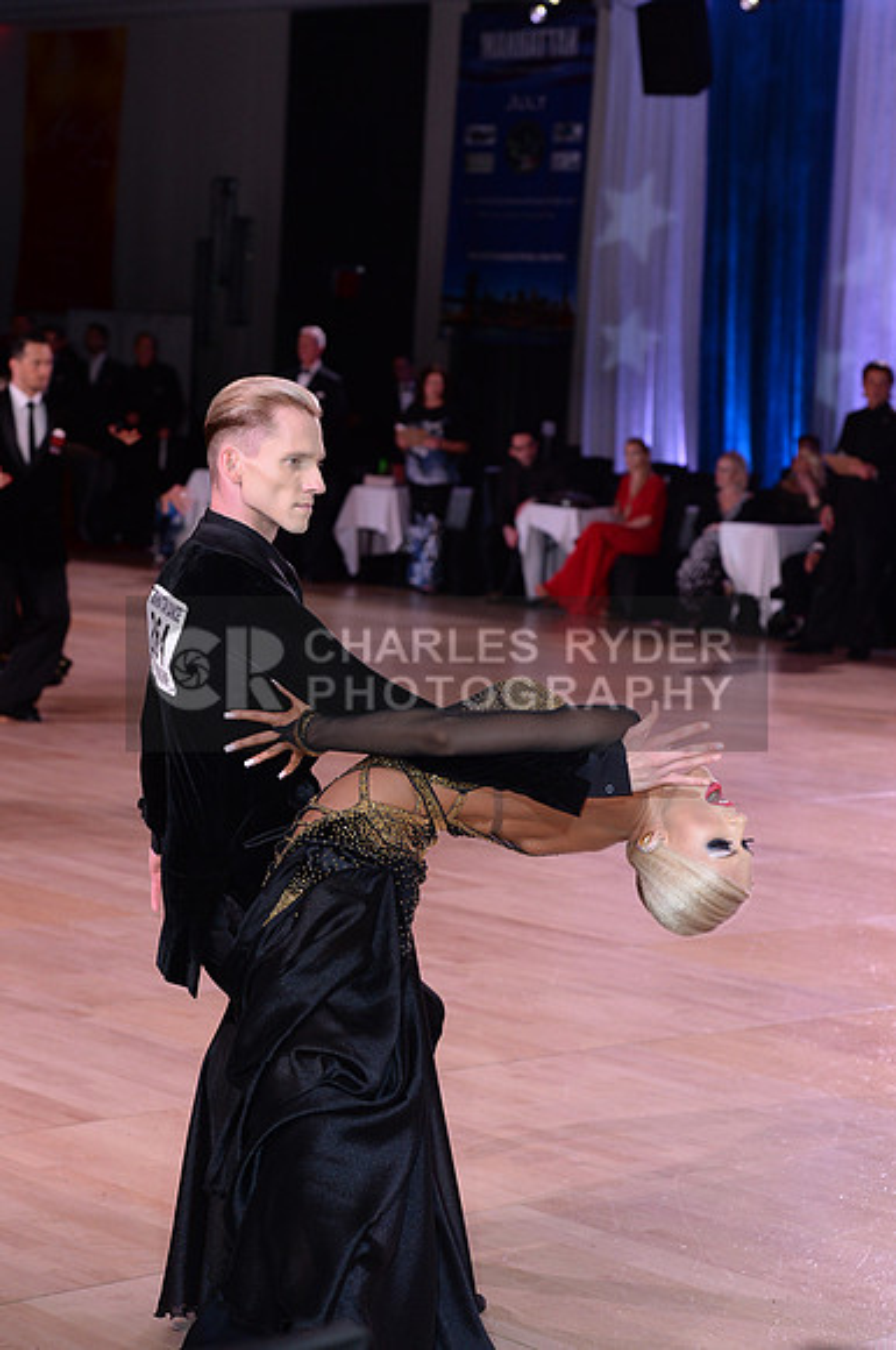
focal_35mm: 86
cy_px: 675
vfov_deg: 23.7
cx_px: 448
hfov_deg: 15.8
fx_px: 3220
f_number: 5.6
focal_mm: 86
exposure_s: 1/250
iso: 2000
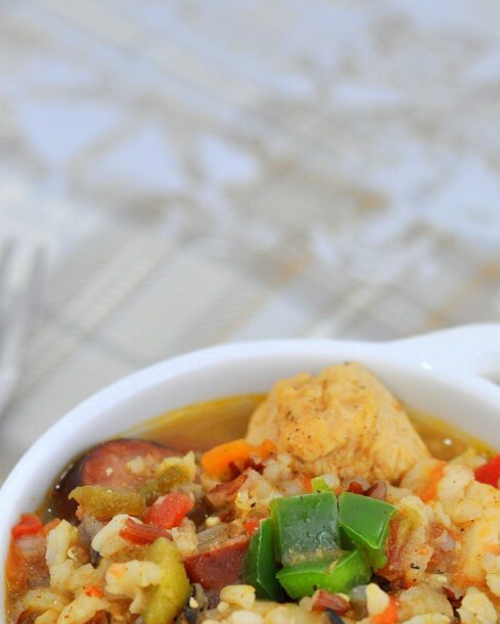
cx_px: 304
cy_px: 564
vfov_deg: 14.3
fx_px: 2460
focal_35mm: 133
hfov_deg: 11.6
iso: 800
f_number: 3.5
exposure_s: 1/200
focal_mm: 50
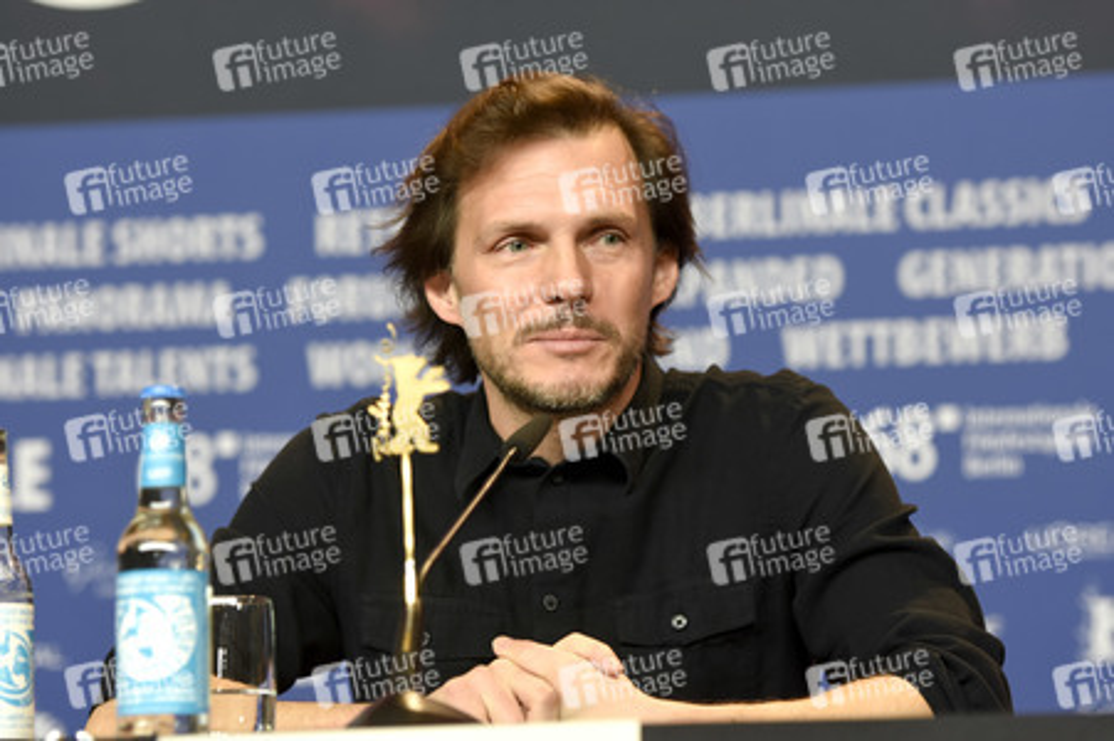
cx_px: 557
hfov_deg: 11.0
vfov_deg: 7.3
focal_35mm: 188
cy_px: 370
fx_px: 5798
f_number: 3.5
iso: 640
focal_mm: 125
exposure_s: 1/250
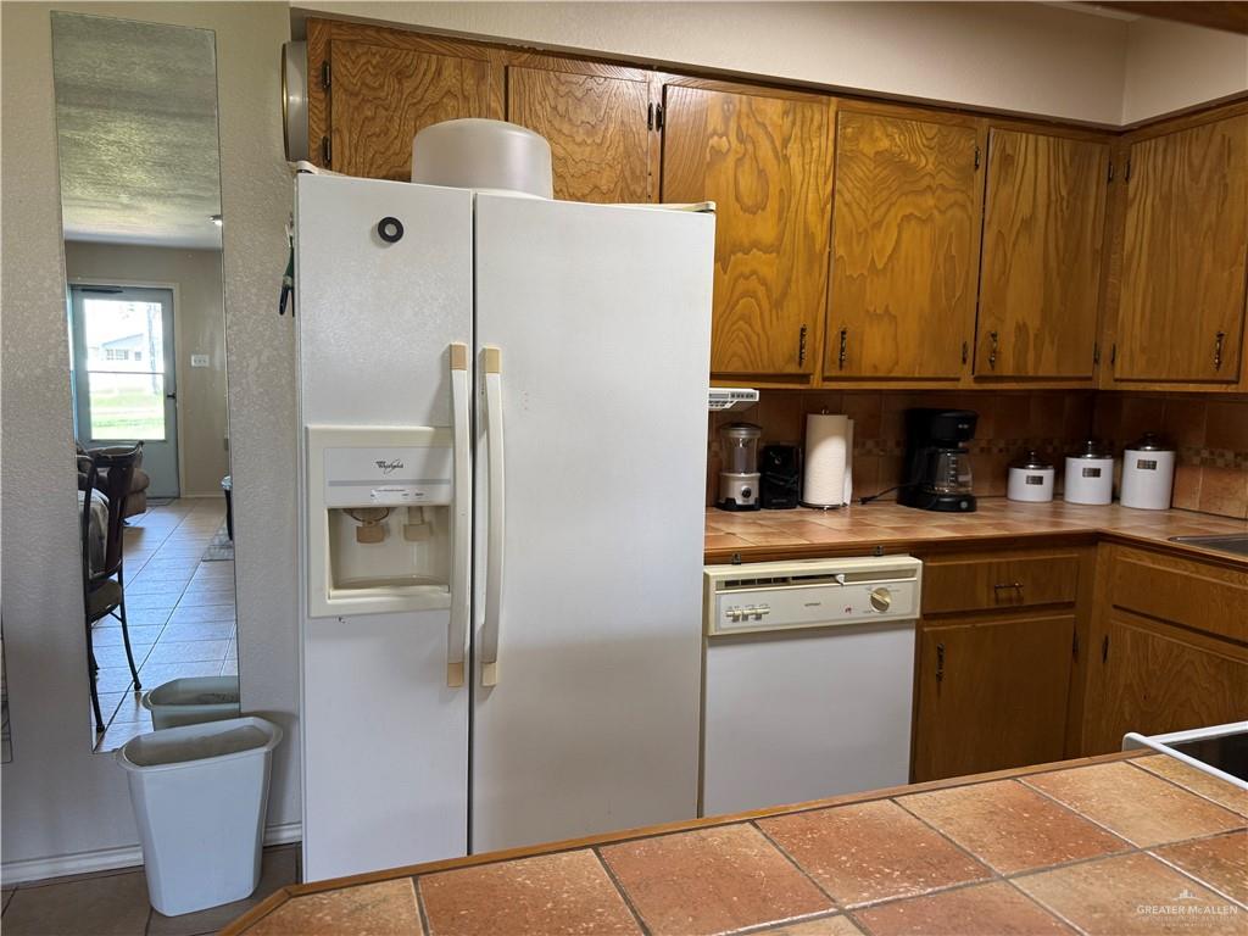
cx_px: 624
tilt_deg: -6.5
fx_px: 865
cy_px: 468
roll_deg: -1.1
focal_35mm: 24
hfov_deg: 71.6
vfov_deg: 56.8
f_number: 1.78
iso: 125
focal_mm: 6.76
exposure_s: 1/60
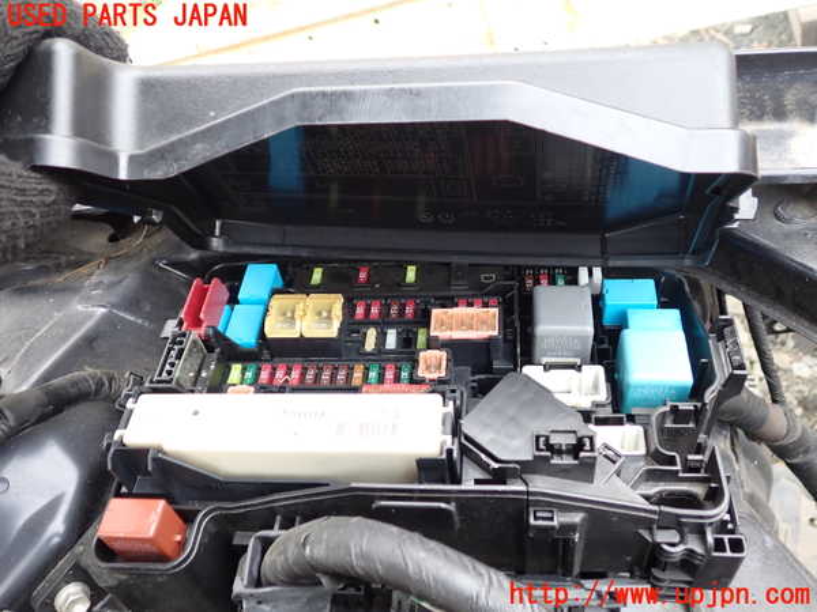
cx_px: 408
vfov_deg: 46.8
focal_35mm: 30
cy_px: 306
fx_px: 708
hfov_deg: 60.0
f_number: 2.3
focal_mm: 5.4
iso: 200
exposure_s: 1/60
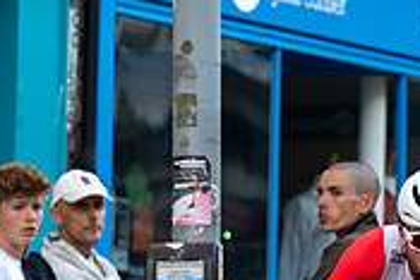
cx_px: 602
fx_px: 7858
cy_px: 403
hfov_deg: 3.1
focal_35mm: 673
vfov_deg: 2.0
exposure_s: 1/640
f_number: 4
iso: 640
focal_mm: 150
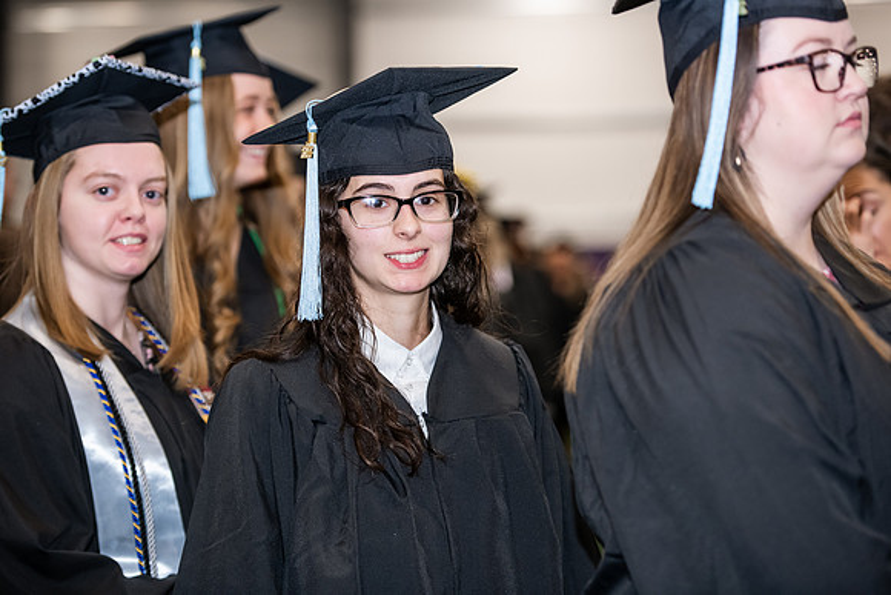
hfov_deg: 18.6
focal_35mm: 110
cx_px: 446
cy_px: 298
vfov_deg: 12.5
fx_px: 2723
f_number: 3.2
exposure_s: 1/200
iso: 2000
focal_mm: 110
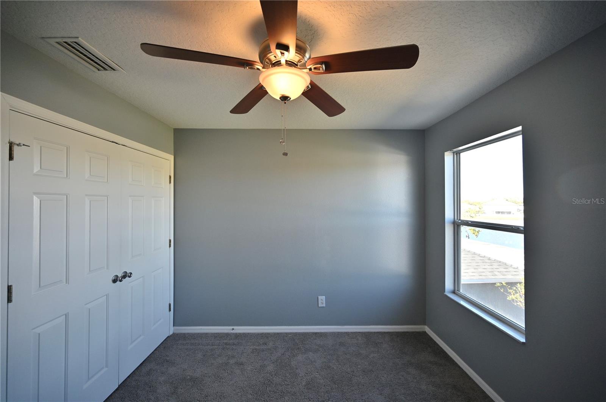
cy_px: 201
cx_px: 303
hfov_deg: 104.3
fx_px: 235
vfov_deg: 81.1
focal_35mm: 14
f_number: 4.5
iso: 200
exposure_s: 1/250
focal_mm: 14
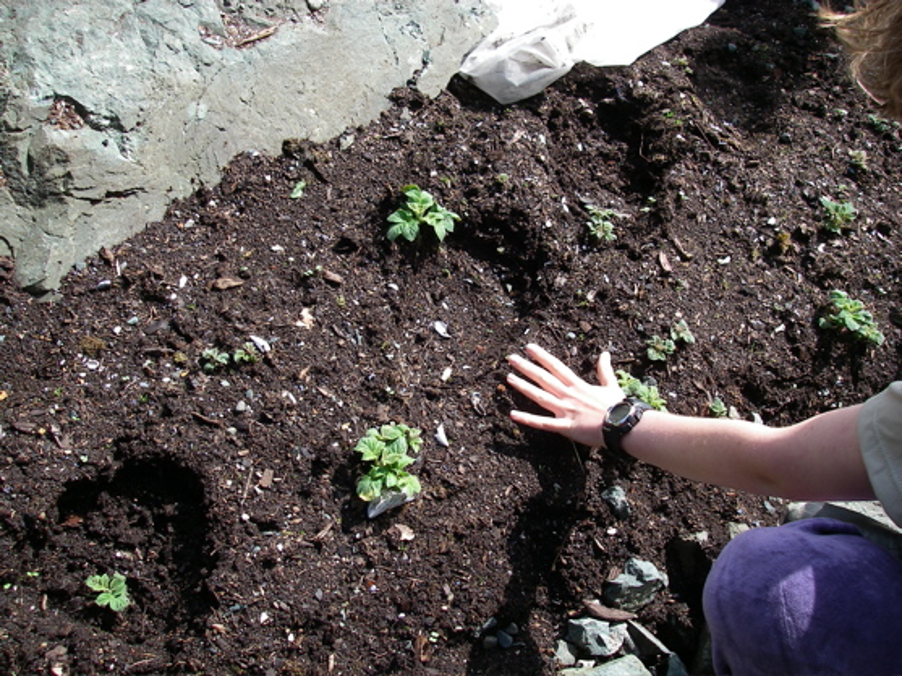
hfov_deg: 49.0
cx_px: 451
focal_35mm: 38
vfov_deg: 37.7
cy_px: 338
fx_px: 990
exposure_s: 1/320
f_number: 3.3
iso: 64
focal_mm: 6.3
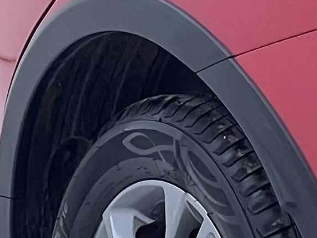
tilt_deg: -7.7
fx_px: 3369
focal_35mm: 368
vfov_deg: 4.0
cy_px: 55
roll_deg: -1.6
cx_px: 399
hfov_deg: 5.4
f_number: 2
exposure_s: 1/102
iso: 25
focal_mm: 6
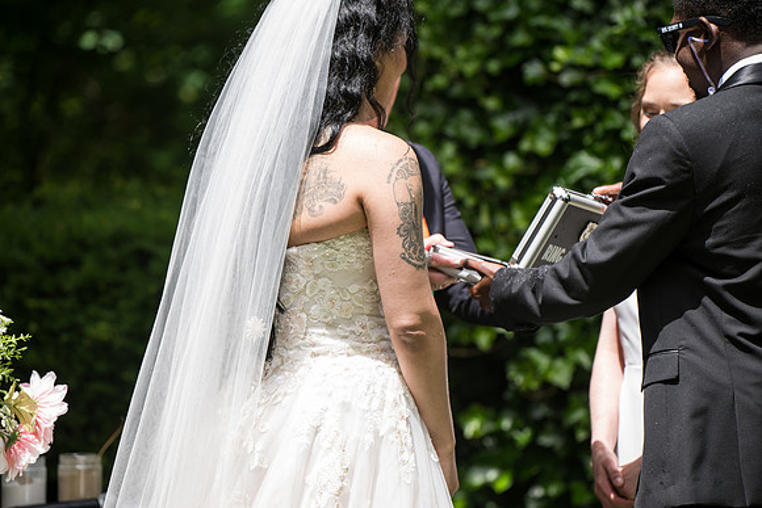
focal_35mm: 195
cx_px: 381
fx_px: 4128
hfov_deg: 10.5
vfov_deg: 7.0
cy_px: 254
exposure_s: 1/400
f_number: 4
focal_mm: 195
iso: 100
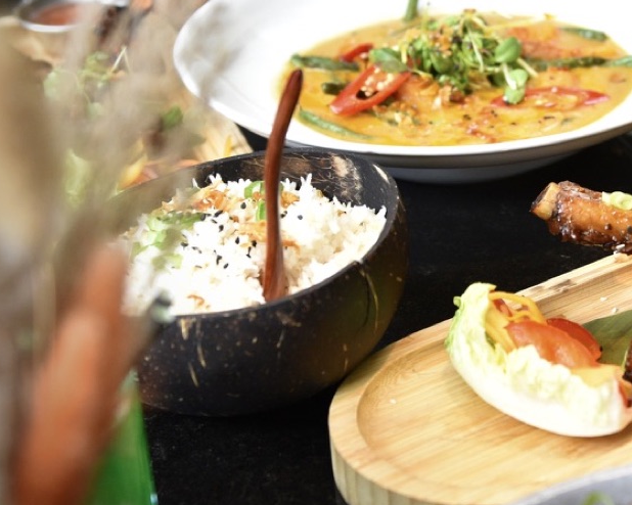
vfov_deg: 16.4
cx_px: 559
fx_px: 1739
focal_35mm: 93
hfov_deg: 20.2
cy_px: 114
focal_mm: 34
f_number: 3.5
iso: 1000
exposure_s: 1/320
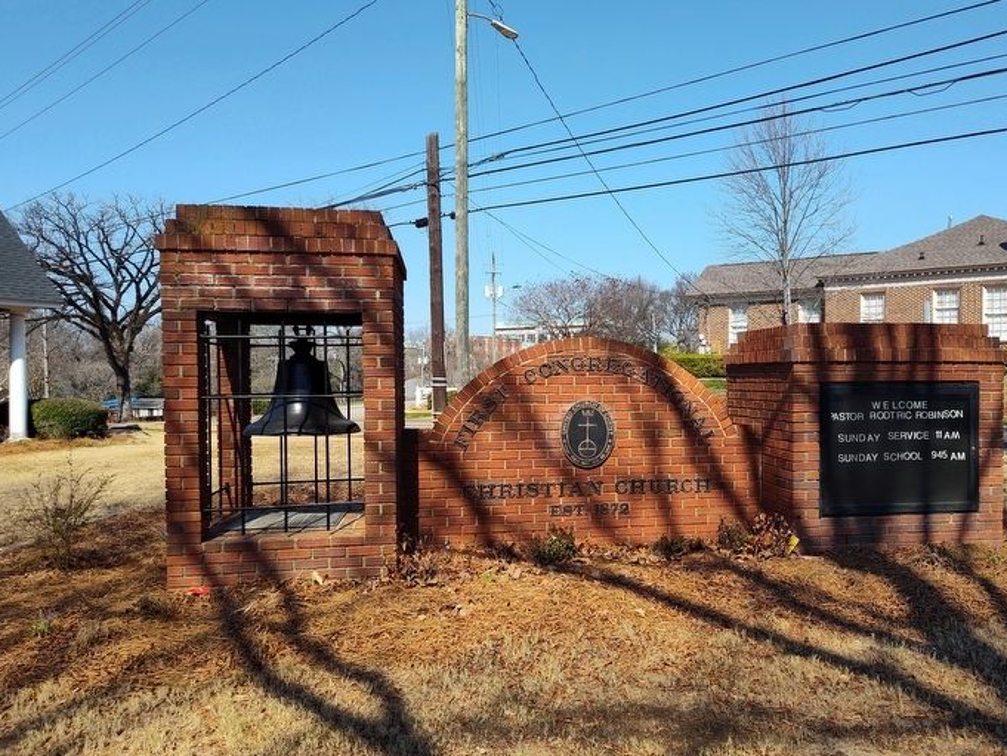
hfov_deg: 64.9
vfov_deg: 51.4
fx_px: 786
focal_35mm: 27
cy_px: 395
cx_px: 587
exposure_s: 1/1122
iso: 100
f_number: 1.8
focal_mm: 5.56
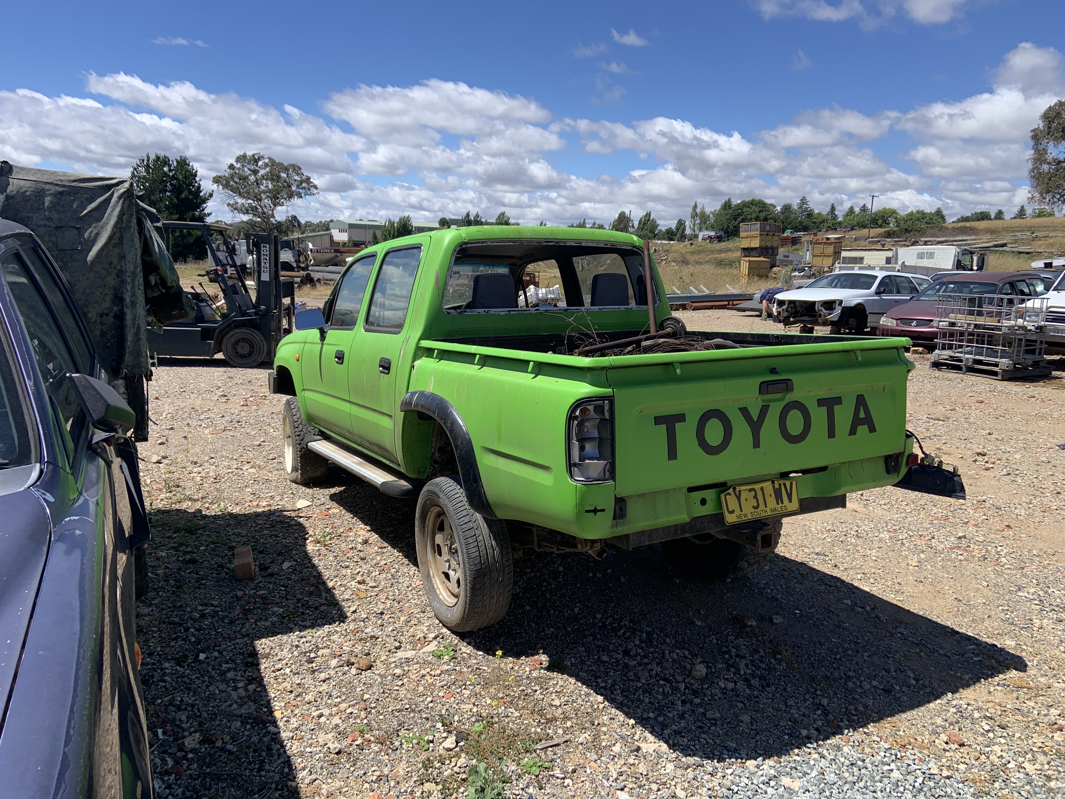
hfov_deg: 67.3
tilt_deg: -10.6
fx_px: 800
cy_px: 400
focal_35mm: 26
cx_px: 532
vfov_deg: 53.1
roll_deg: -0.3
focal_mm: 4.25
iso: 25
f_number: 1.8
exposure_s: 1/2421
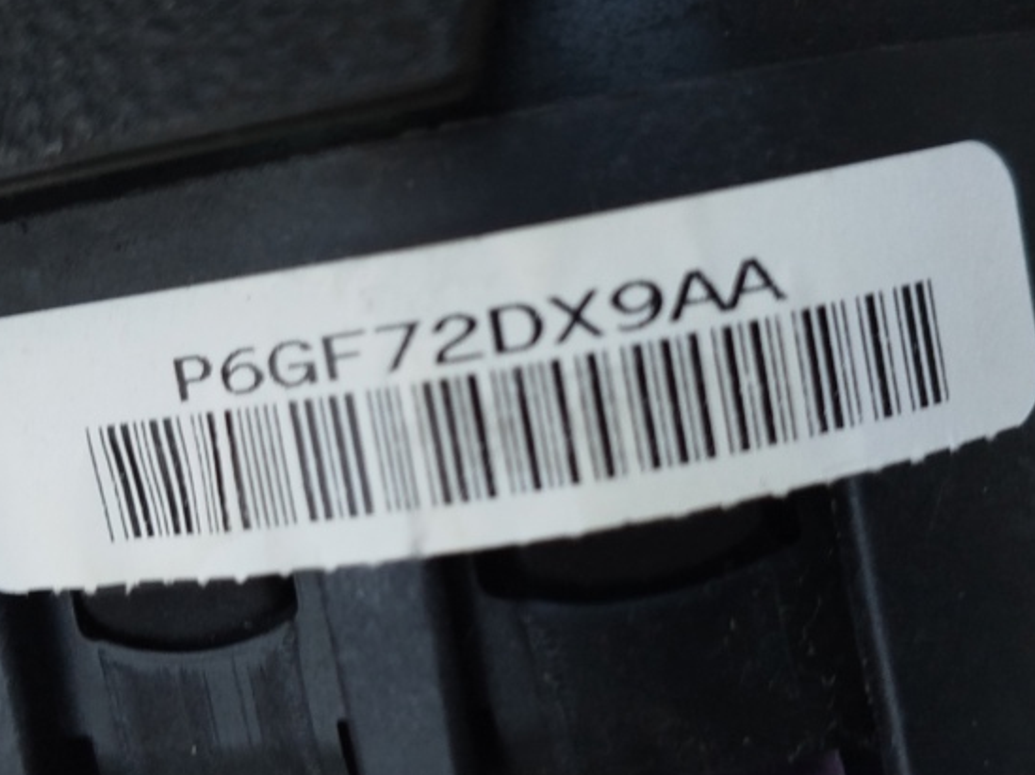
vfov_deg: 26.1
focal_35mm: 56
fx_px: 1673
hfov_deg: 34.4
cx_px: 486
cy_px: 411
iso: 160
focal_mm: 5.31
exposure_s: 1/50
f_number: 1.7
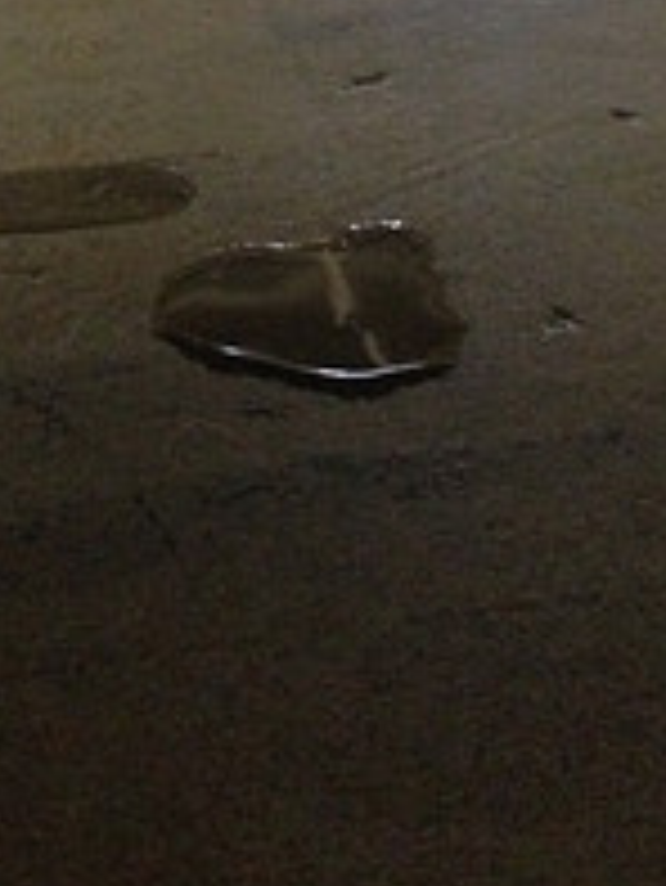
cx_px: 218
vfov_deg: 18.4
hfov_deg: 15.2
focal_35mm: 97
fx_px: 2486
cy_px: -355
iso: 640
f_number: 2.4
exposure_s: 1/15
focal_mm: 4.13
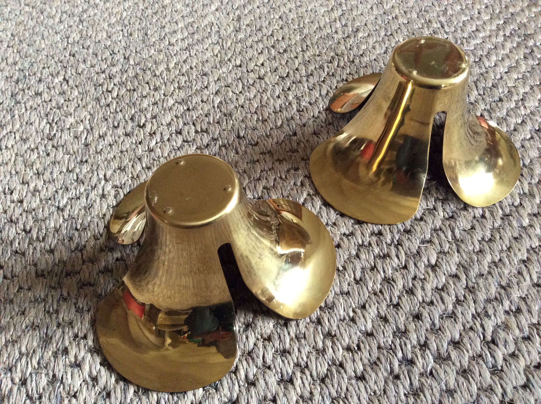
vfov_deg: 44.1
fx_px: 499
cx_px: 270
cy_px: 202
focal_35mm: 32
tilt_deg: -53.8
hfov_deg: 56.9
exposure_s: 1/20
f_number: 2.4
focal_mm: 3.3
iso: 250
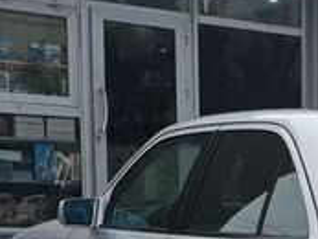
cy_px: 370
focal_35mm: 103
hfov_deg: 17.7
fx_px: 947
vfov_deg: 13.5
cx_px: 428
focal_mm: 3.6
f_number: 1.9
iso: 40
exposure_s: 1/100
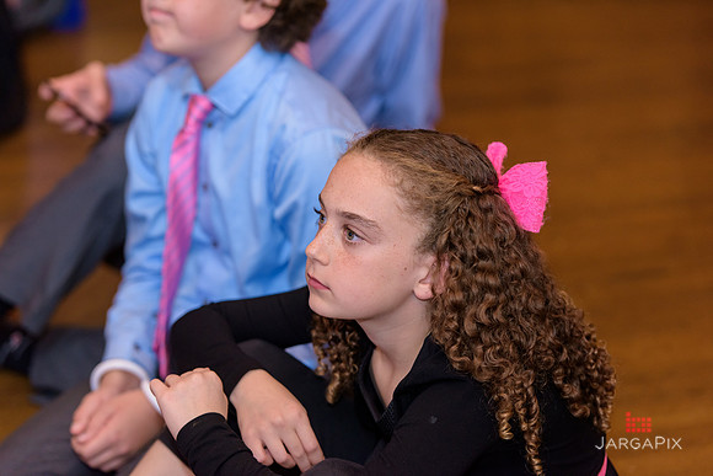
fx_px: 2575
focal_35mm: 130
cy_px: 238
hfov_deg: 15.8
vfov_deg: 10.6
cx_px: 356
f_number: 3.2
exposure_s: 1/125
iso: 1600
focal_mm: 130
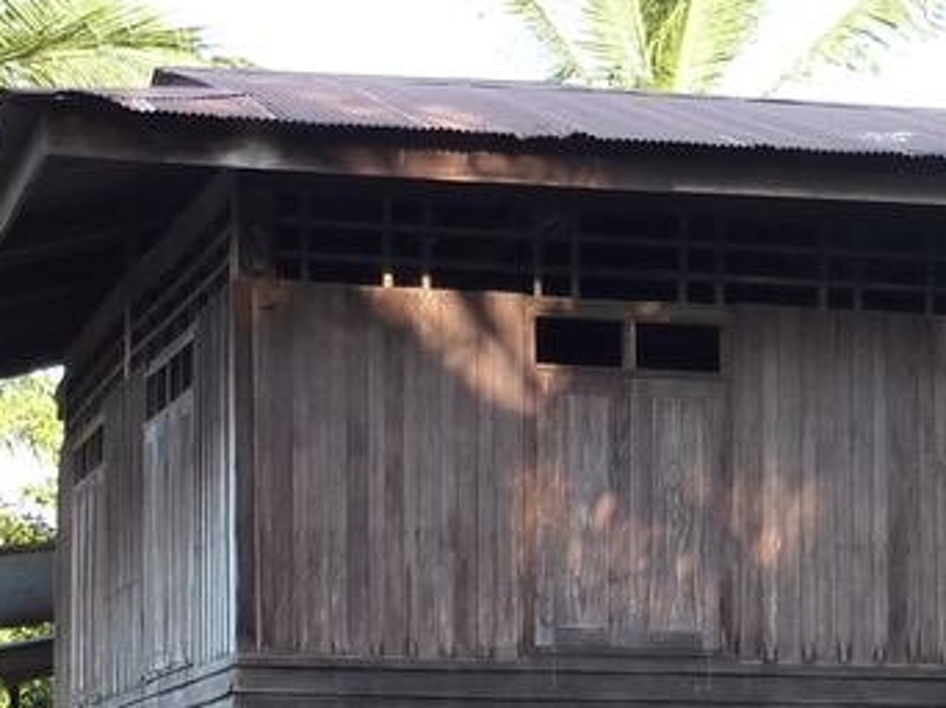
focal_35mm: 158
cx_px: 1400
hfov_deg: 12.0
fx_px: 4315
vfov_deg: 9.3
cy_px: 780
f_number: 3.7
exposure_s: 1/50
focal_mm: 7.3
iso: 125
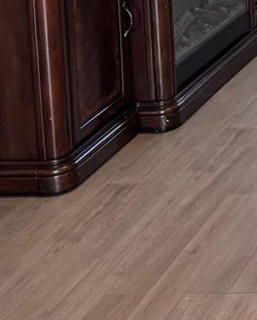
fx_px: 1026
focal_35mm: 108
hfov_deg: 11.6
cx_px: 627
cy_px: -196
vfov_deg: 15.9
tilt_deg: -6.0
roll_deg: +0.7
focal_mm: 6.76
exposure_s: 1/120
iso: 160
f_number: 1.78
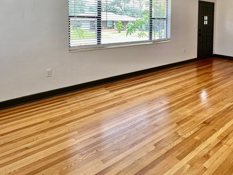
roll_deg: -0.8
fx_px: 168
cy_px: 29
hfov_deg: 67.7
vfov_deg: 50.7
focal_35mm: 25
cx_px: 153
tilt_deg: -3.1
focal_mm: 1.57
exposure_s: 1/99
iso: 100
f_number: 1.8
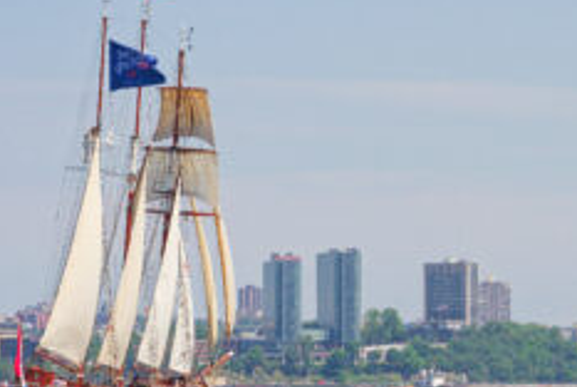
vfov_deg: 5.7
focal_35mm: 243
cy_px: 295
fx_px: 3900
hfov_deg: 8.4
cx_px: 587
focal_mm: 105
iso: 320
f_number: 9
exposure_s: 1/1000
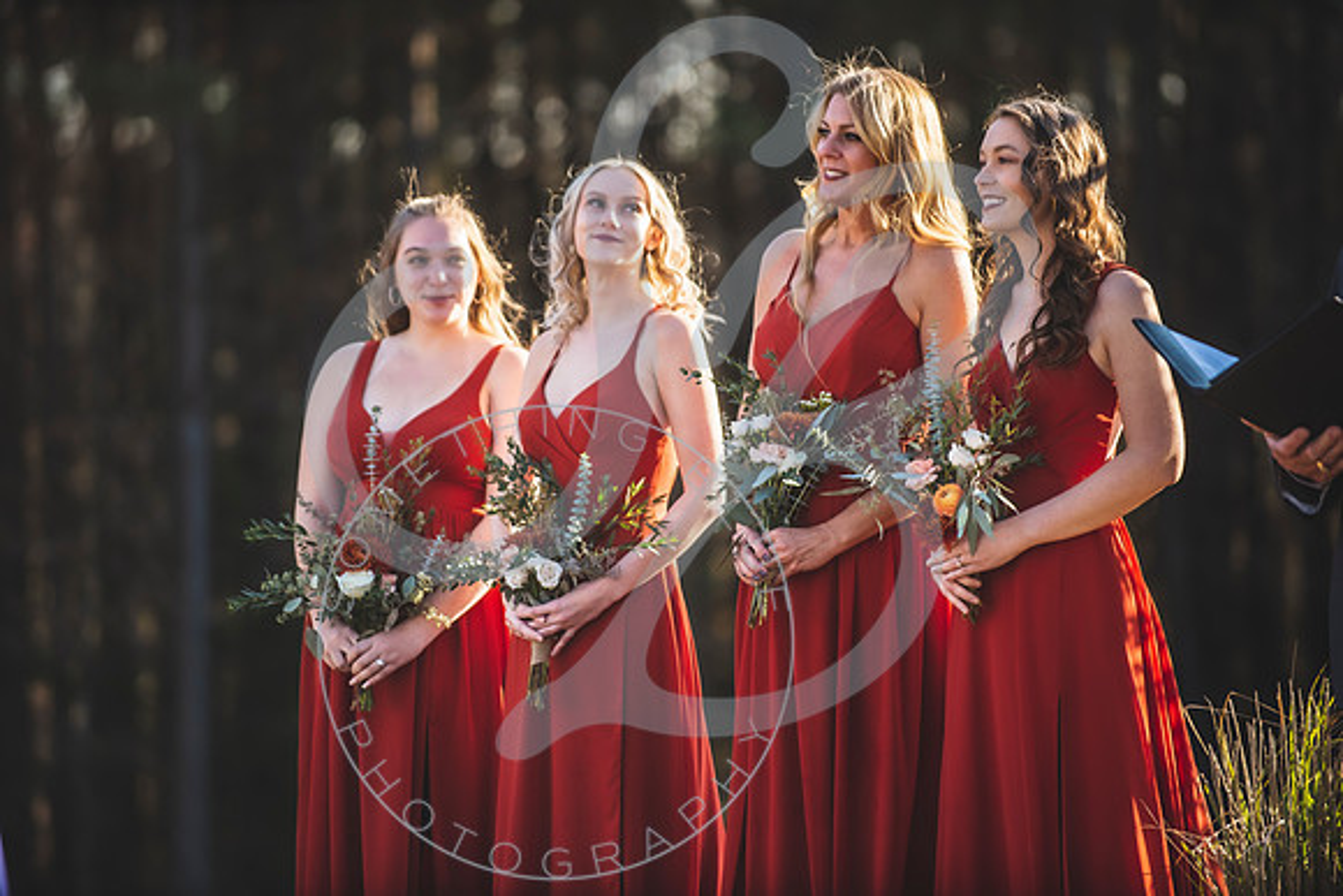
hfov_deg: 10.3
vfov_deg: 6.9
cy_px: 448
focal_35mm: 200
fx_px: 7463
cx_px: 672
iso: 200
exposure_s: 1/800
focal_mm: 200
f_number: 2.8
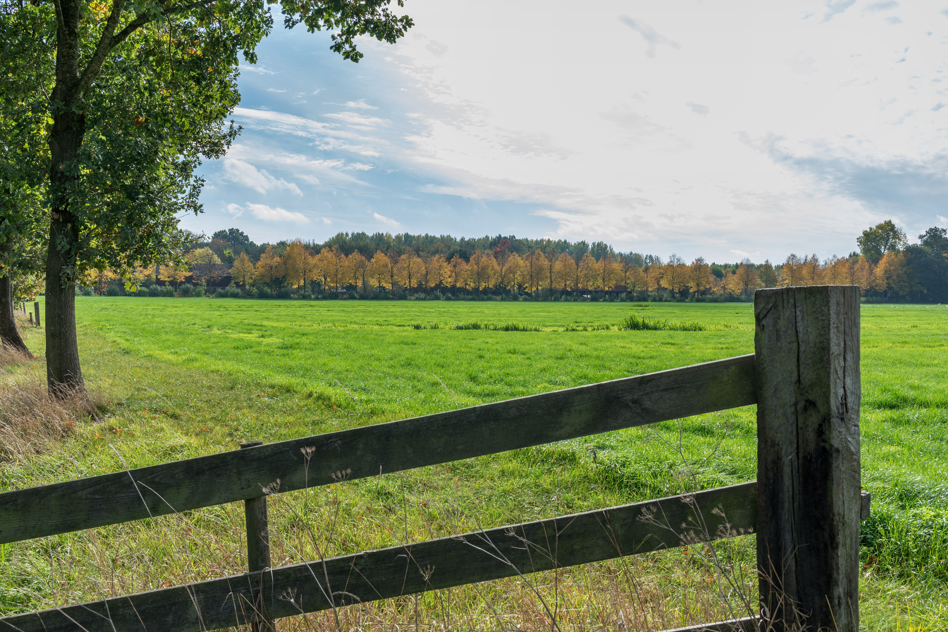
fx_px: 869
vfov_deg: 40.0
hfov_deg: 57.2
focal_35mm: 33
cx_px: 461
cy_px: 326
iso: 100
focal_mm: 32
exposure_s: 1/100
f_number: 11
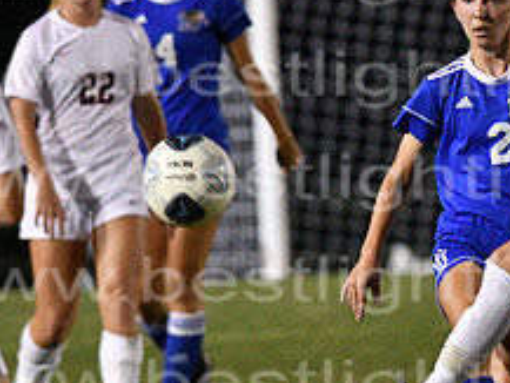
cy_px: 234
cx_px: 454
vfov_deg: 1.3
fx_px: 17041
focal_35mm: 1156
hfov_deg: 1.7
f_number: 3.5
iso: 10000
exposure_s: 1/640
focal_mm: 300
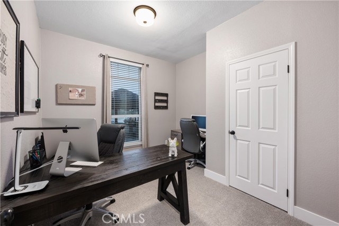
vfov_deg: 81.2
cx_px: 170
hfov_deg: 104.2
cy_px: 113
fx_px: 132
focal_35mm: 14
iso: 500
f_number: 8
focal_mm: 14
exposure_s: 2
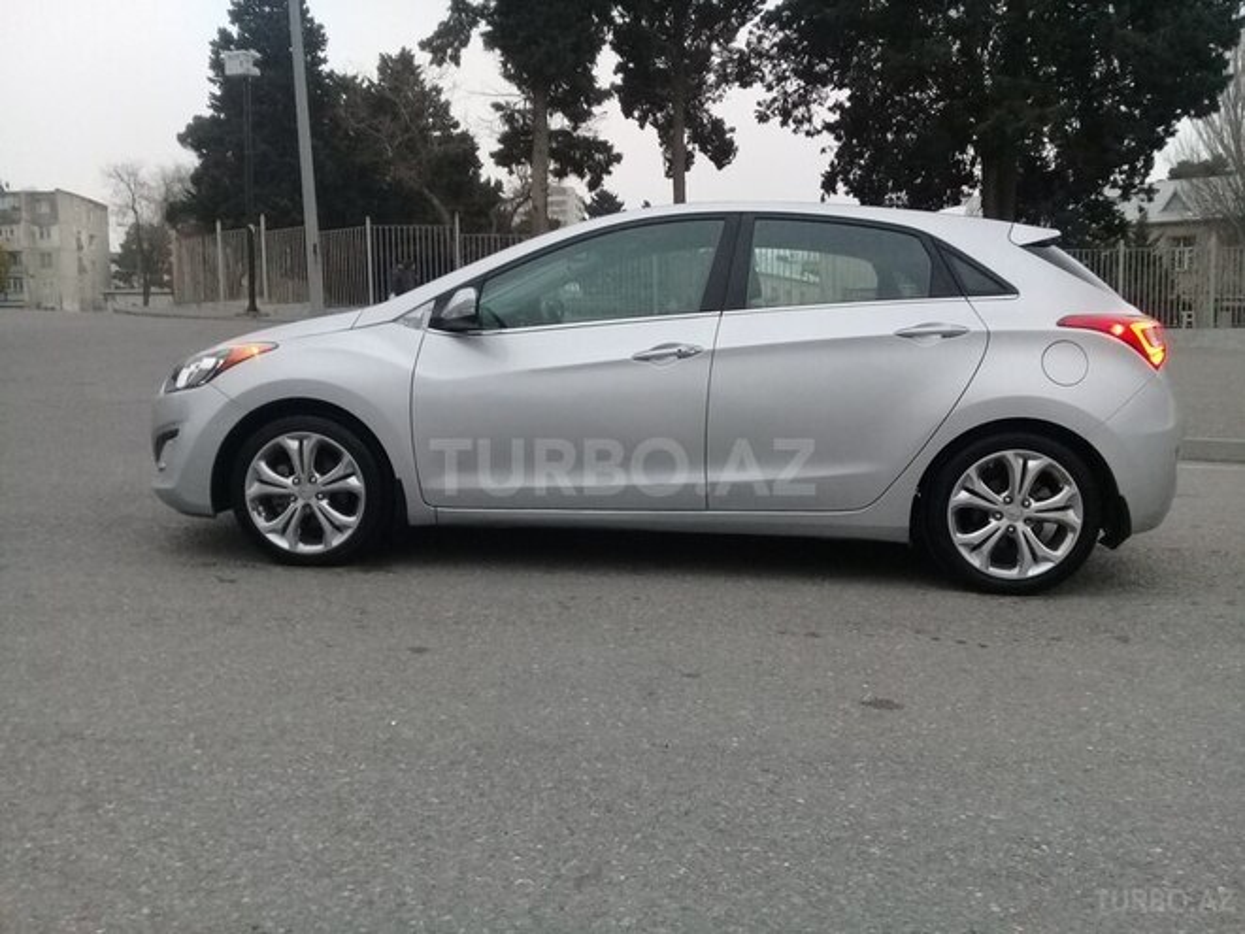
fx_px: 1115
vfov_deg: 45.4
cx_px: 622
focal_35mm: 31
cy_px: 467
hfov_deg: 58.4
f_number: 2.2
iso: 160
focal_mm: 3.3
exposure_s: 1/33
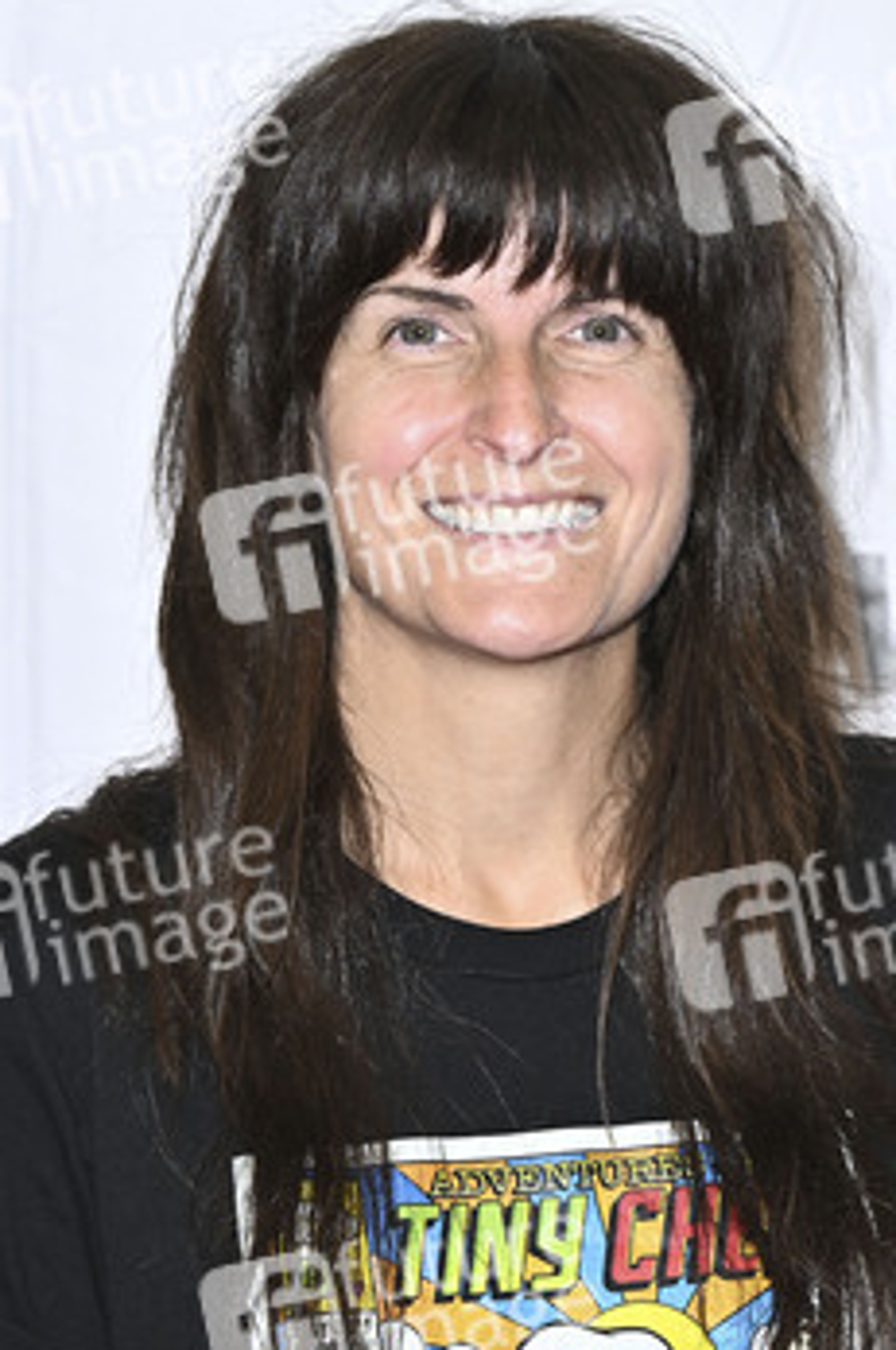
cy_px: 725
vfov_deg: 14.1
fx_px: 5467
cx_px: 512
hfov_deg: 9.4
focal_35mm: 146
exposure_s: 1/200
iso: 1250
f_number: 5.6
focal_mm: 85
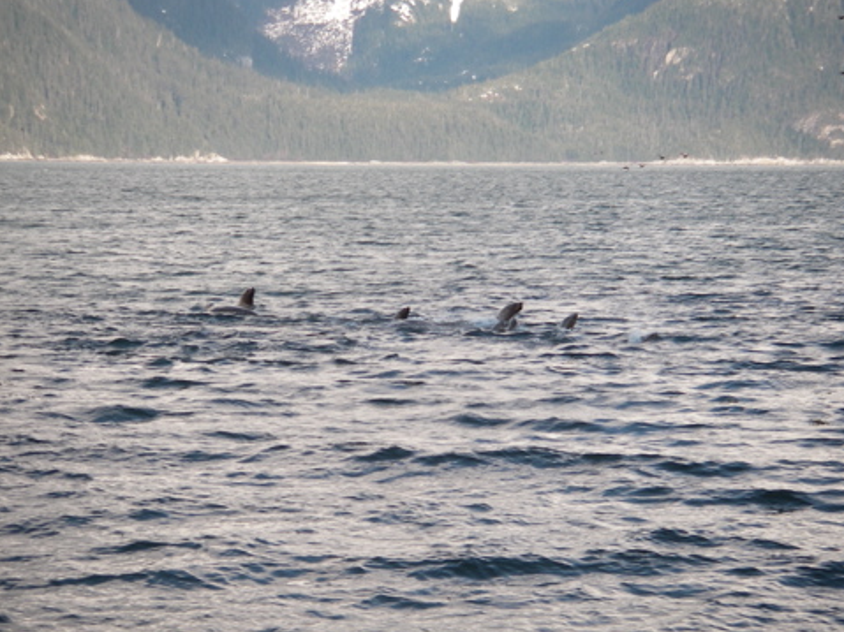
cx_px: 437
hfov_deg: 16.6
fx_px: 2901
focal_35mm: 119
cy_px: 321
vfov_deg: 12.4
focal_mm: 18.9
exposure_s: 1/200
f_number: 4
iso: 64
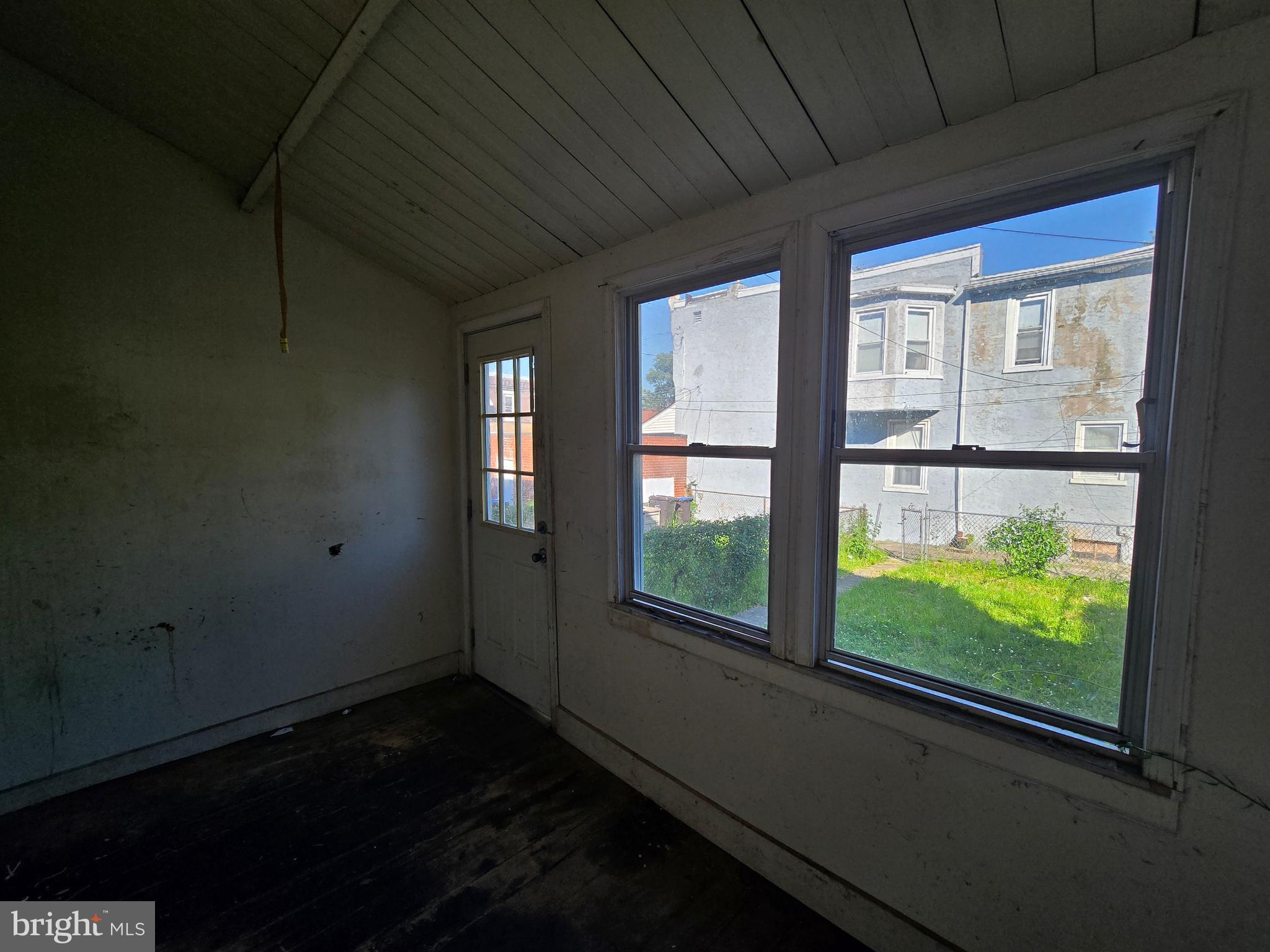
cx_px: 635
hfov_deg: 106.2
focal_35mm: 13
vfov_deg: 89.9
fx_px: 477
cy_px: 476
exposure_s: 1/477
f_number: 2.2
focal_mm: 2.2
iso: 50
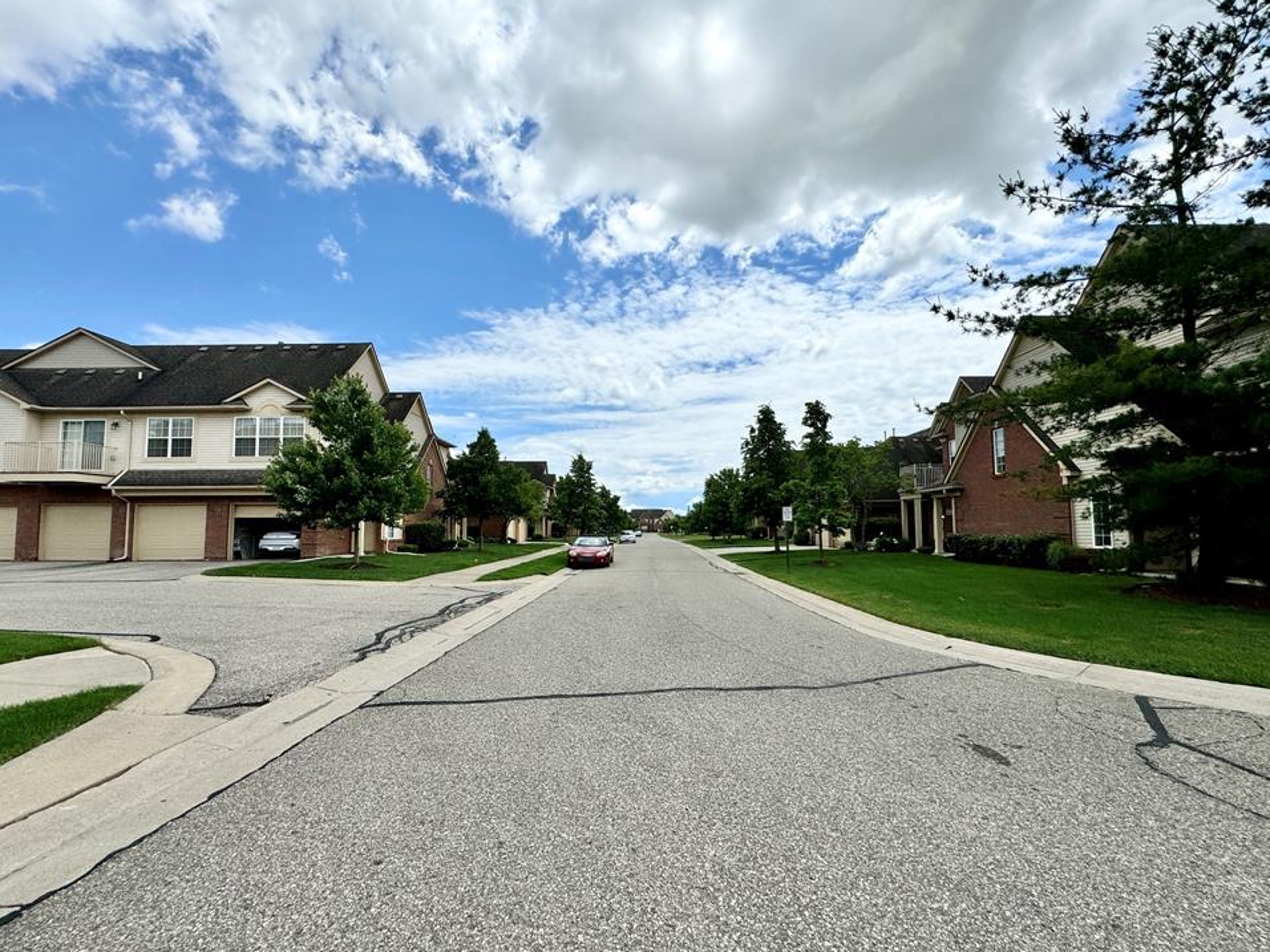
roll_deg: +0.1
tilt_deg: +3.1
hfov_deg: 98.2
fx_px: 550
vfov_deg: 81.7
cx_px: 636
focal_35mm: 15
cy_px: 493
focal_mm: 2.22
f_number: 2.2
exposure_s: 1/3717
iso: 50
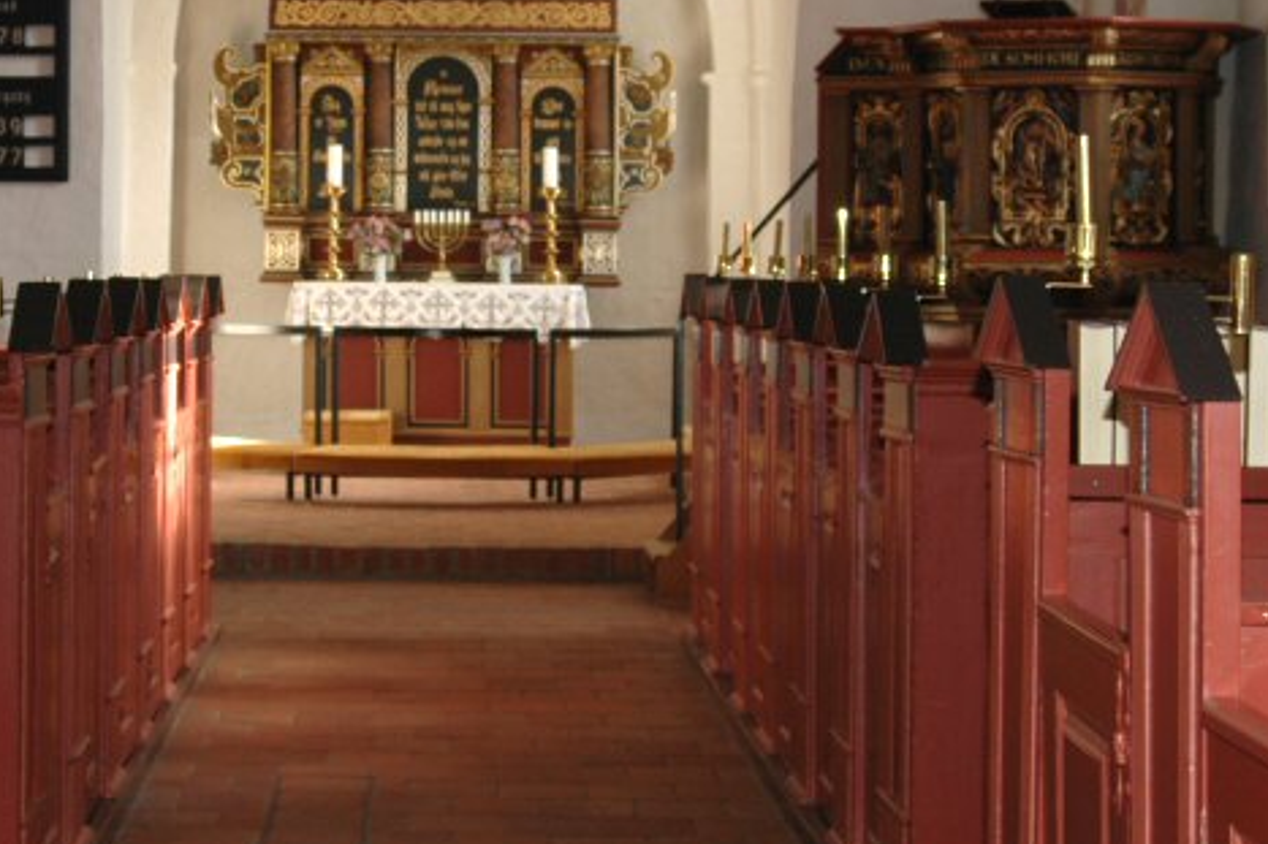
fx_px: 2852
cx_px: 464
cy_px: 179
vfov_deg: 16.7
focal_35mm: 81
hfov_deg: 25.0
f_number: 4.5
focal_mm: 28
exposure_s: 1/80
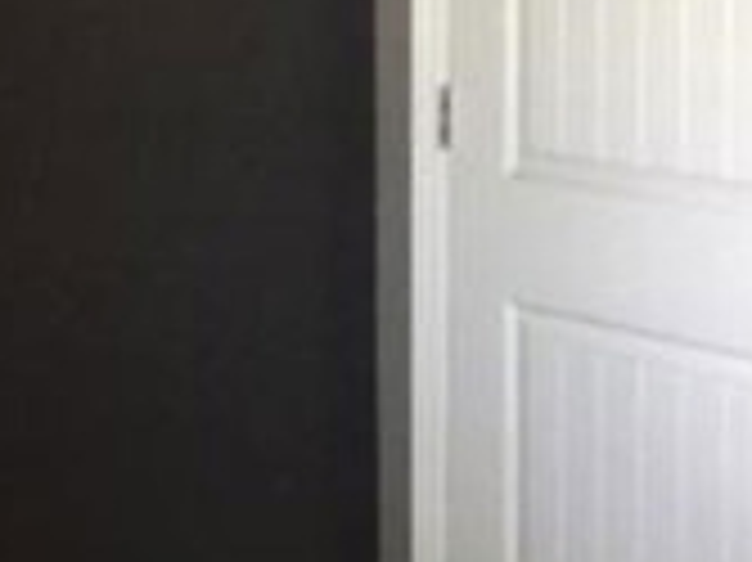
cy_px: -72
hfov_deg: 17.7
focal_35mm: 111
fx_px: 2410
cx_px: 266
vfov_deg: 13.0
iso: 500
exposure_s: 1/16
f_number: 2.2
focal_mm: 4.15
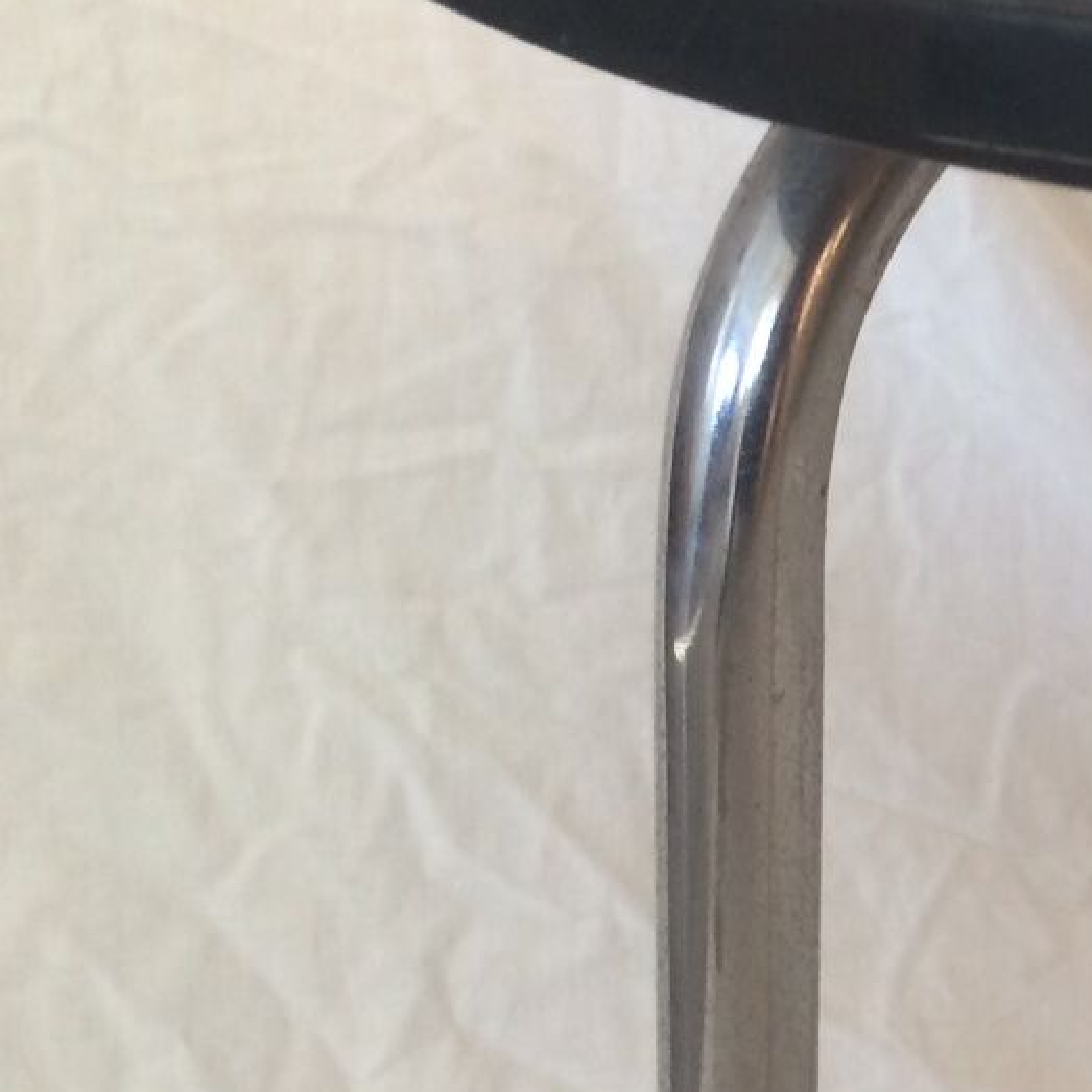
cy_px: 658
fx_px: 2855
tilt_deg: -20.6
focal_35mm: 80
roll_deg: -0.2
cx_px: 1654
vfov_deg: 21.6
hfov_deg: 18.9
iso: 125
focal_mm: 4.15
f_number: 2.2
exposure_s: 1/33
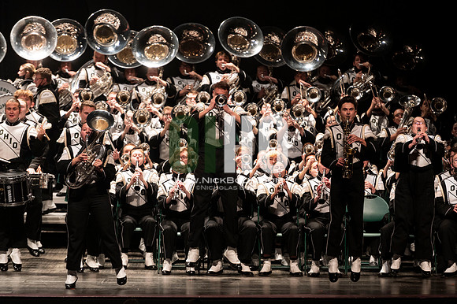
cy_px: 152
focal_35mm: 200
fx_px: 2537
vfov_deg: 6.9
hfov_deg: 10.3
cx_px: 228
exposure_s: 1/500
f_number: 2.8
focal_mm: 200
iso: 2500
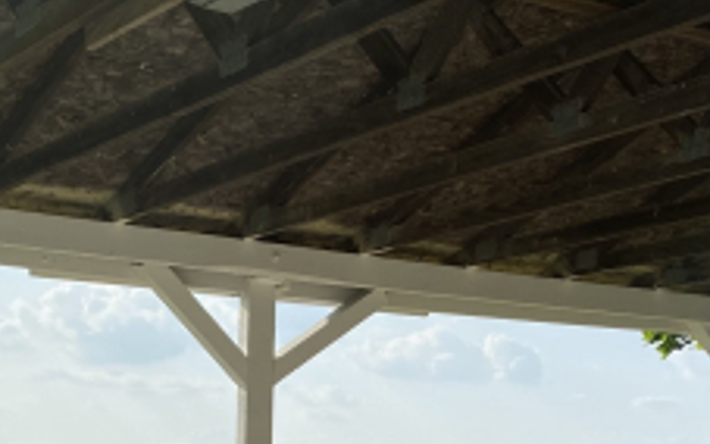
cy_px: 625
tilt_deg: -4.0
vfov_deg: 15.2
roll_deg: -1.2
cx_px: 296
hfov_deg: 25.5
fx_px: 1568
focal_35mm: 81
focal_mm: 4.25
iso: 32
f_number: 1.8
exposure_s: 1/3205
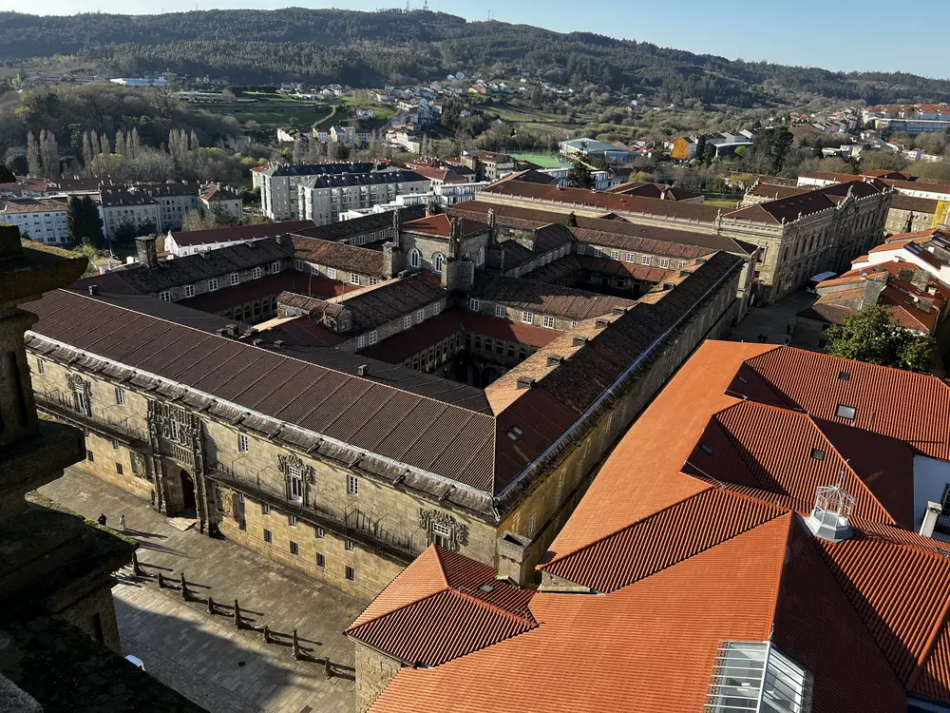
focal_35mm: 26
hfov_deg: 67.3
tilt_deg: -21.3
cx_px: 475
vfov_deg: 53.1
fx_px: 714
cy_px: 356
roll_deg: -2.2
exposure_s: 1/1311
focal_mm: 5.7
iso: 50
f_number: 1.5
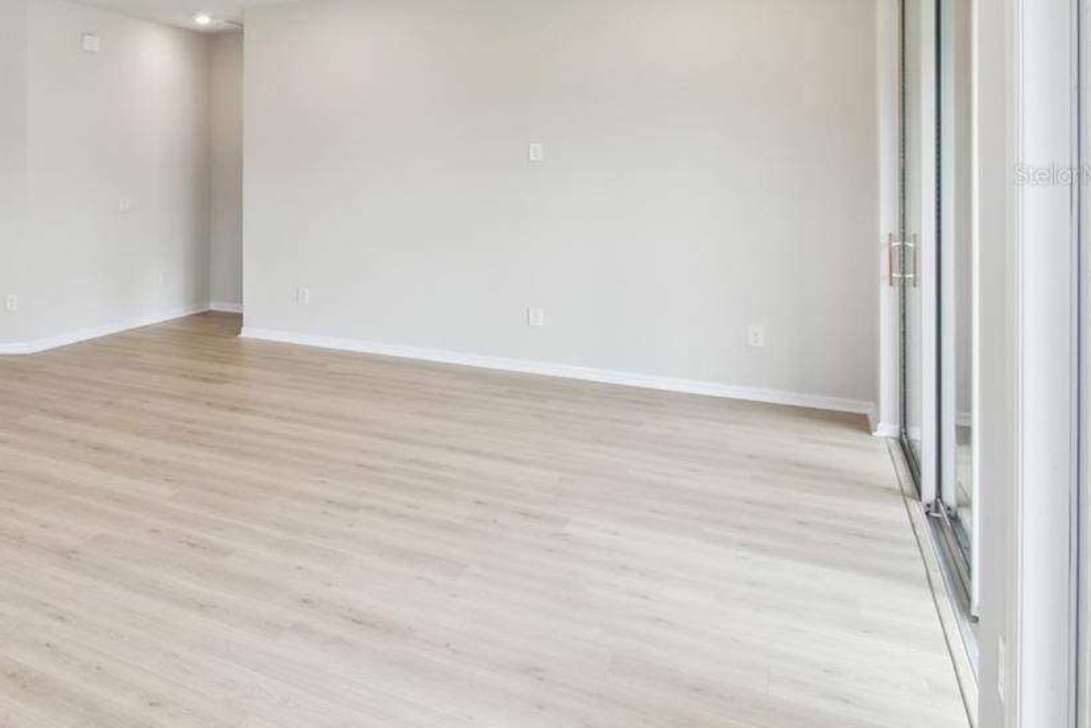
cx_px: 77
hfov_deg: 54.1
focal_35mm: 29
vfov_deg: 43.4
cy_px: 174
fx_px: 879
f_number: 7.1
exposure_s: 1/25
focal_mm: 10
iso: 100
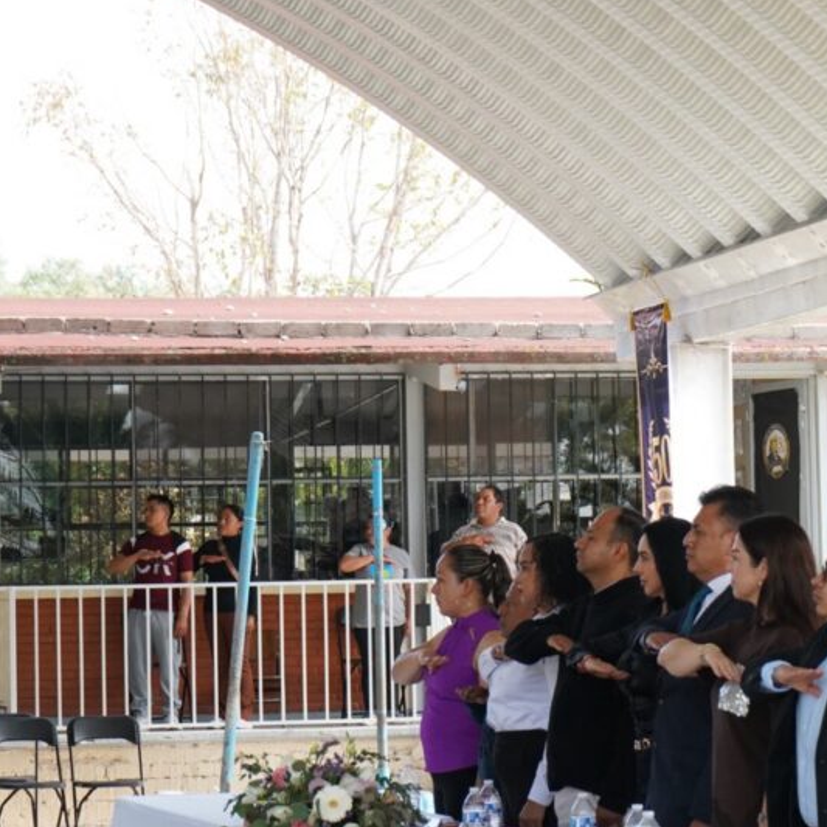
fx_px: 3622
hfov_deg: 13.0
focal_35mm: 134
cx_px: 656
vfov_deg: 13.0
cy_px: 433
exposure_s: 1/800
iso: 2500
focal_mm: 70
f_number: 8
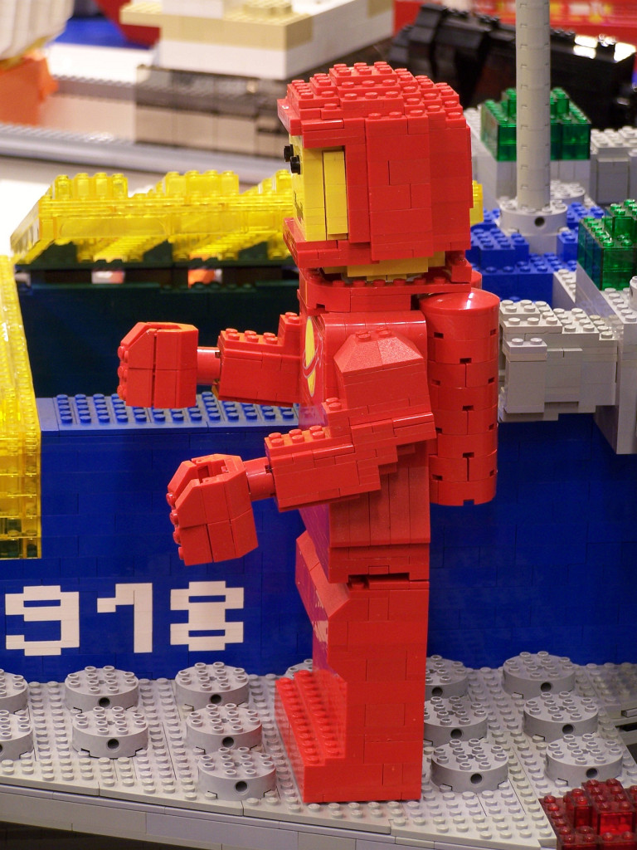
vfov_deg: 15.4
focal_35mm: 128
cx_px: 318
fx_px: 3141
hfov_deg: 11.6
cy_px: 425
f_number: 3.2
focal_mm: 21.2
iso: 80
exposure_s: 1/2
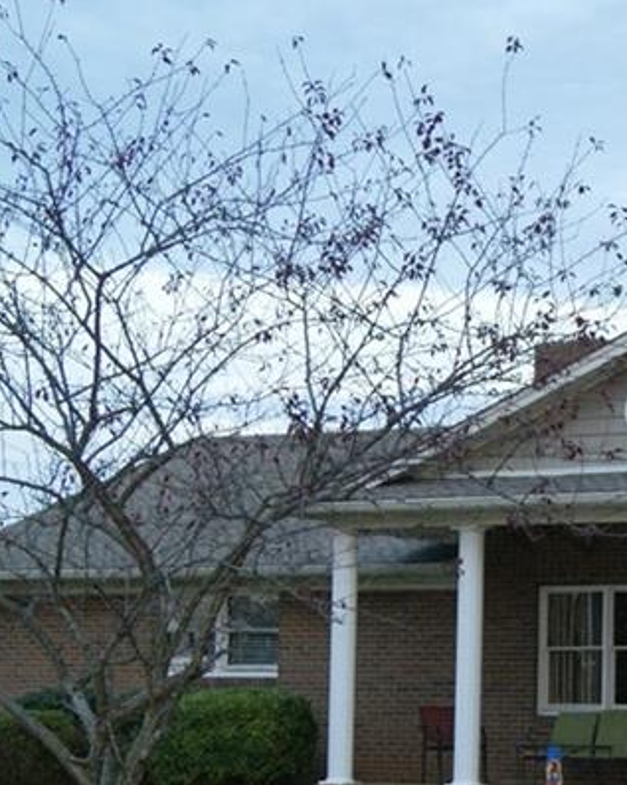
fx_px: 2531
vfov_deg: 17.5
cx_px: 738
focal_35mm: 109
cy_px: 577
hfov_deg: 13.7
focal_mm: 30
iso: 400
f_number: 4.5
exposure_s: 1/60
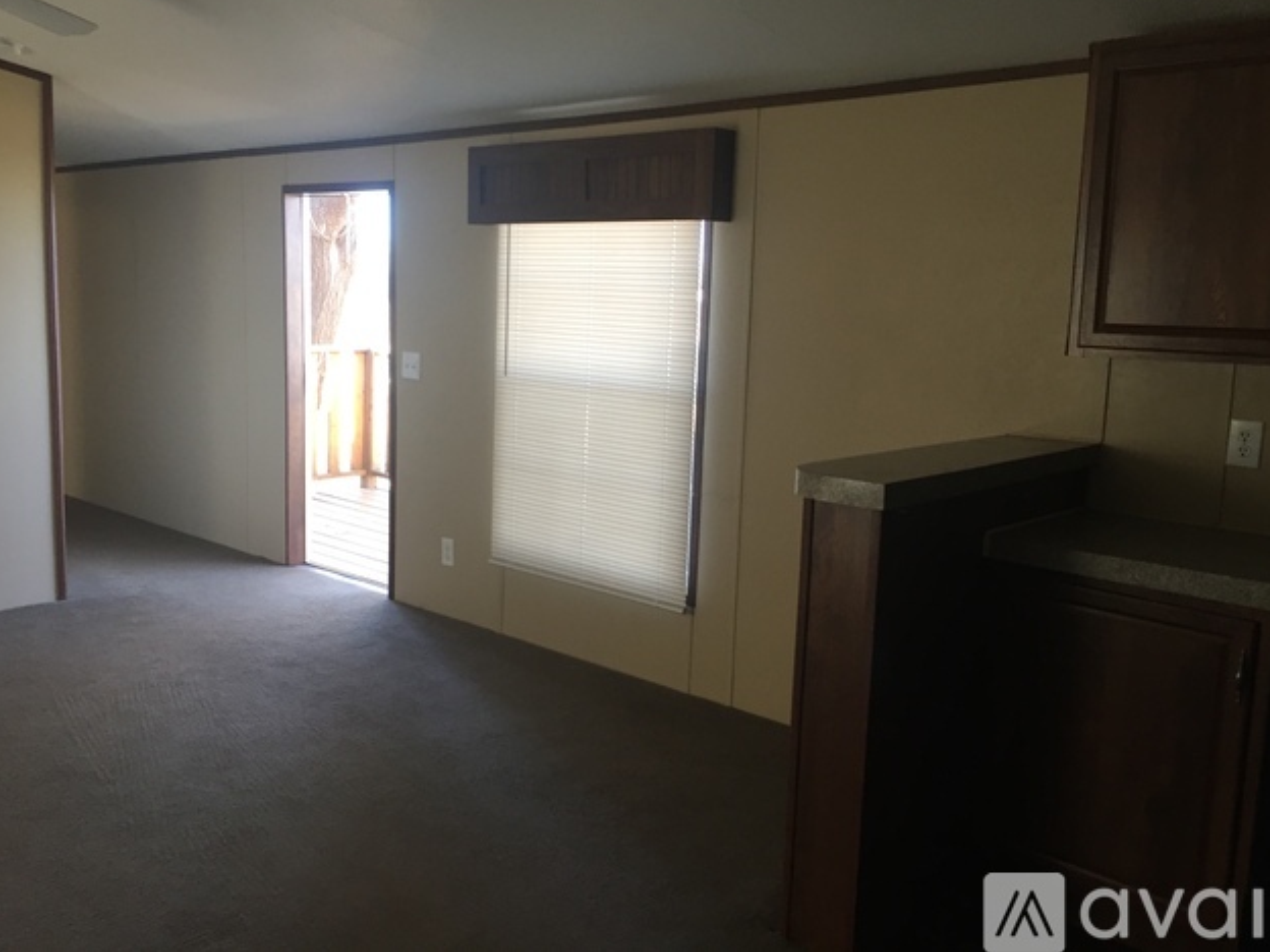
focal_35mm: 31
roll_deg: -2.0
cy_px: 445
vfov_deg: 45.4
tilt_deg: -7.0
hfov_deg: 58.4
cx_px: 634
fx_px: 1137
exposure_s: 1/30
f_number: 2.2
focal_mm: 4.15
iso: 40
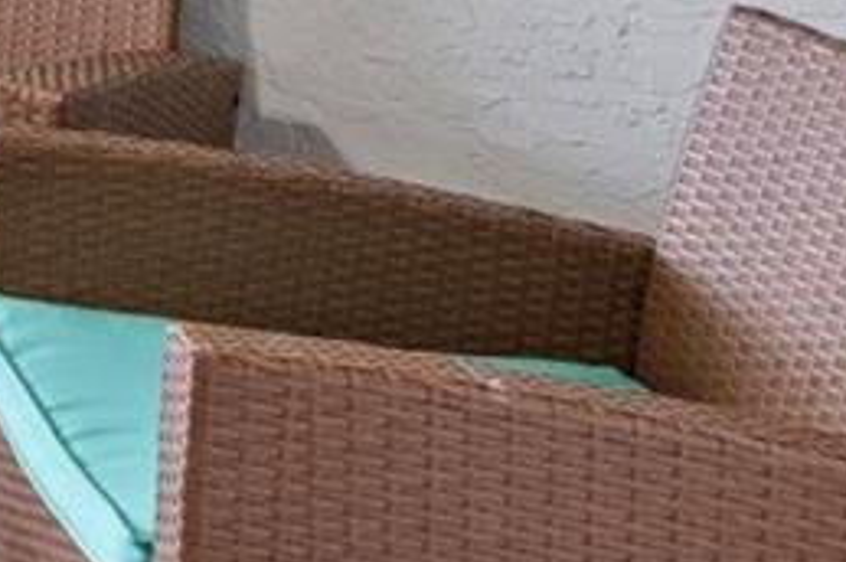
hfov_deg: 12.9
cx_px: -1408
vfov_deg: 12.3
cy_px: -536
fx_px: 2324
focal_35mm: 99
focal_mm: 16
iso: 200
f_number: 9
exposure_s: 1/2
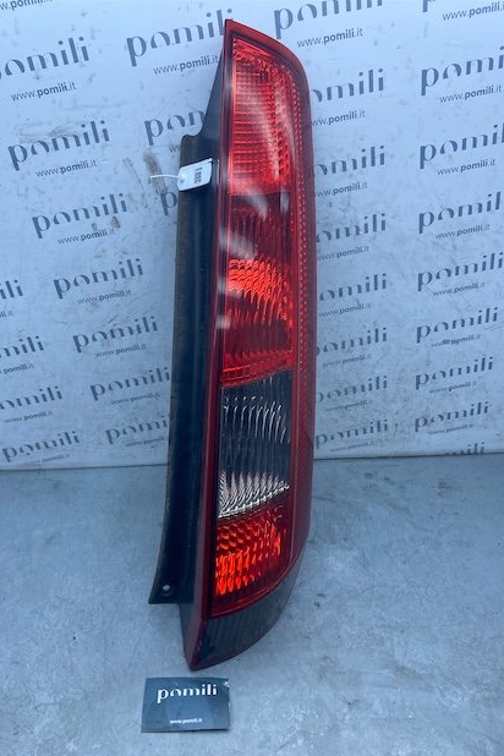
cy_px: 390
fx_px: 588
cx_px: 230
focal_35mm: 28
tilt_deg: -33.6
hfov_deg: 46.4
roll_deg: -1.2
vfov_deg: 65.5
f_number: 1.8
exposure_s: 1/949
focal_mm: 4.25
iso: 32
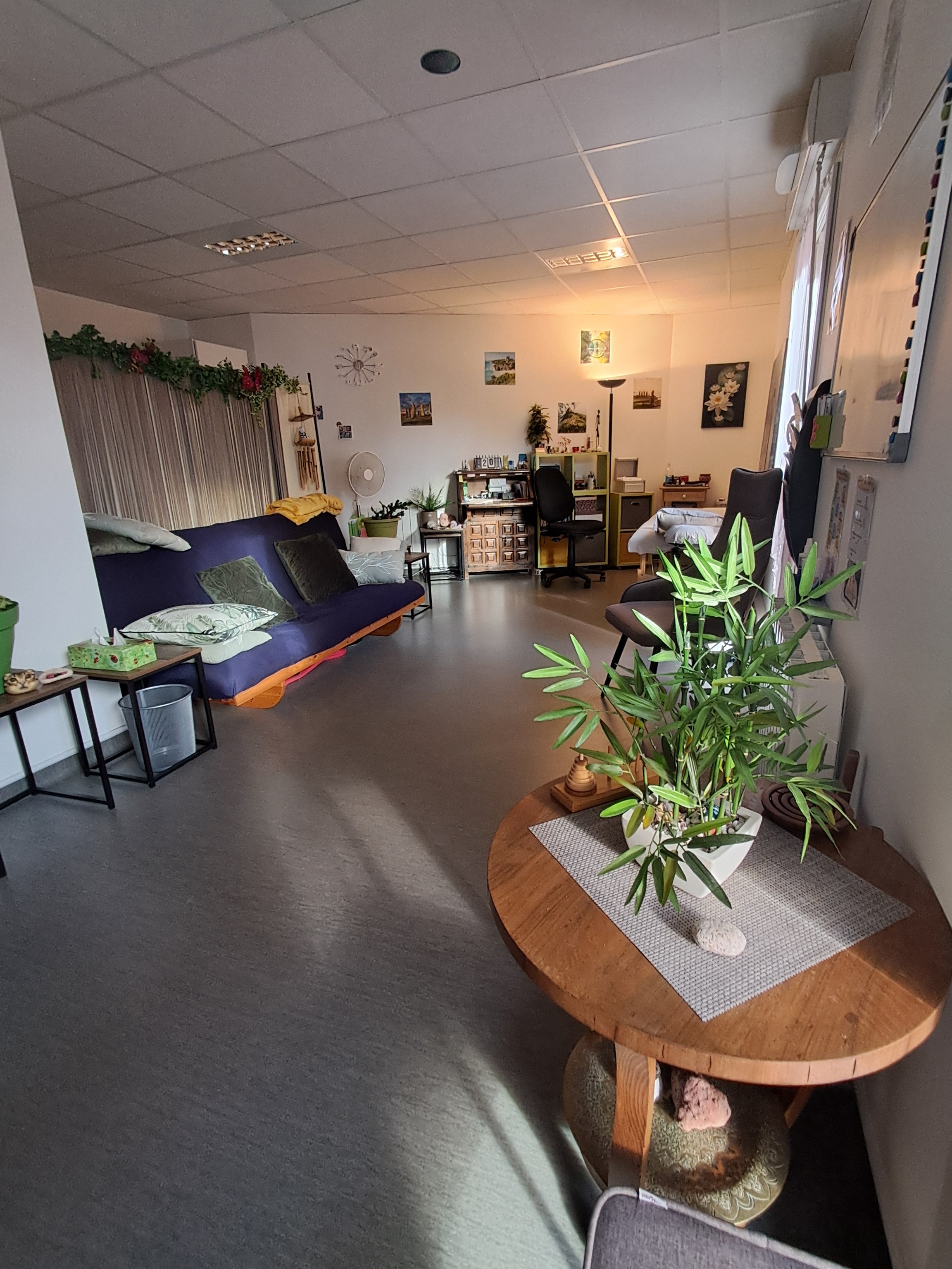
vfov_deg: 91.0
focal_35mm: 17
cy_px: 639
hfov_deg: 74.7
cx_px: 496
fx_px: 623
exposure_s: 1/50
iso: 160
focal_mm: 1.64
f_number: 2.2
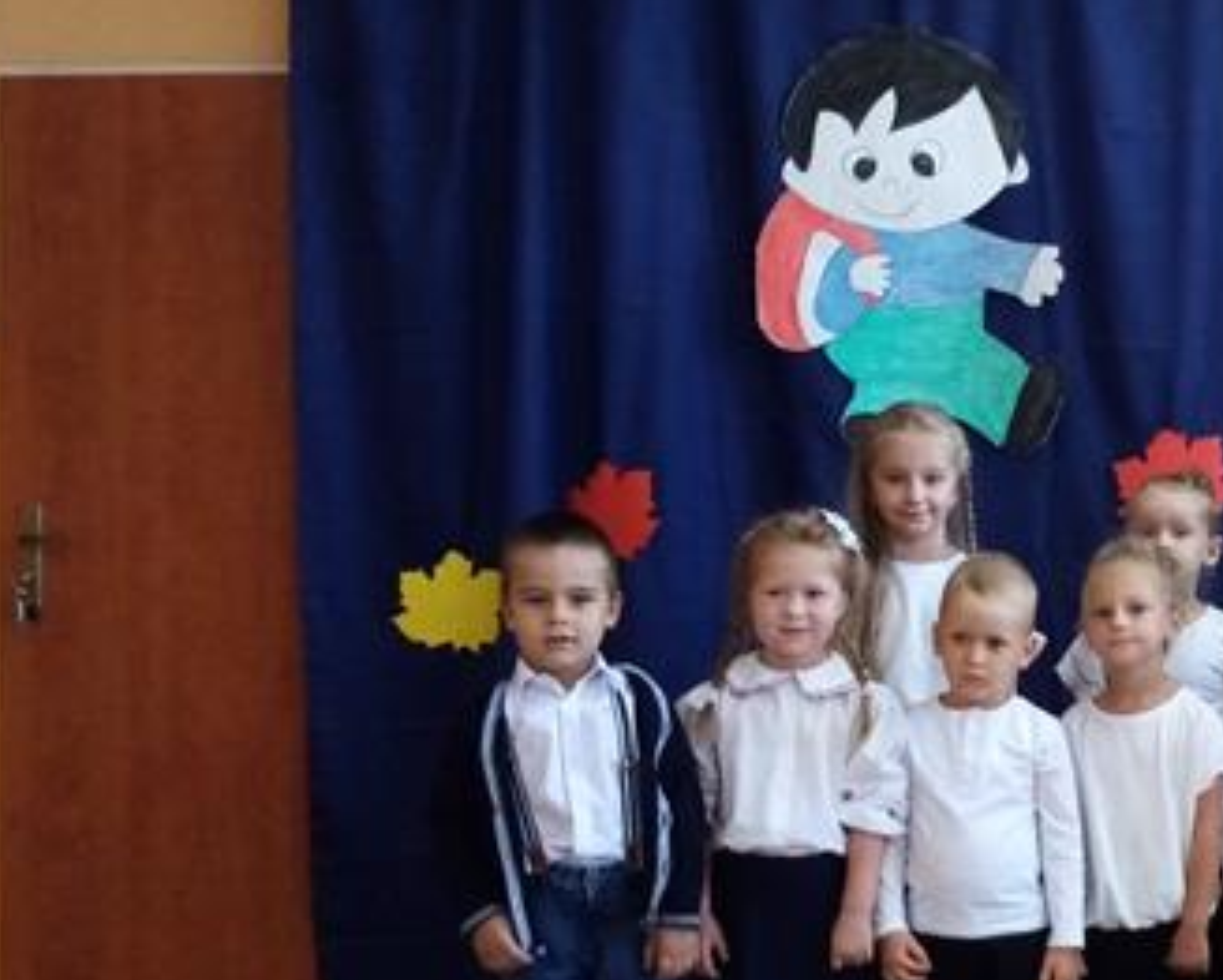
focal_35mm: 62
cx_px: 1268
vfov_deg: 24.6
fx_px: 2245
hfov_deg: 28.3
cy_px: 546
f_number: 1.8
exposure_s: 1/33.3
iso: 380
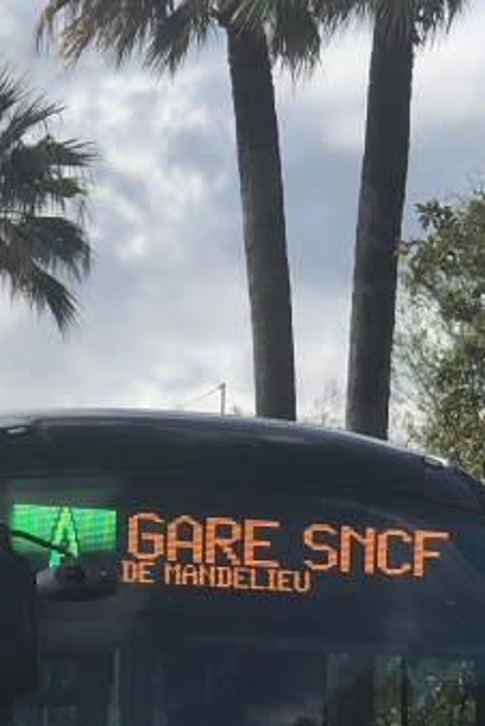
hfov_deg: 6.4
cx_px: -153
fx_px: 4295
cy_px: 730
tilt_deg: +0.1
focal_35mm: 213
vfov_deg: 9.6
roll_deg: -2.4
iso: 16
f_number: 2.4
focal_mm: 6
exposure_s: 1/1116
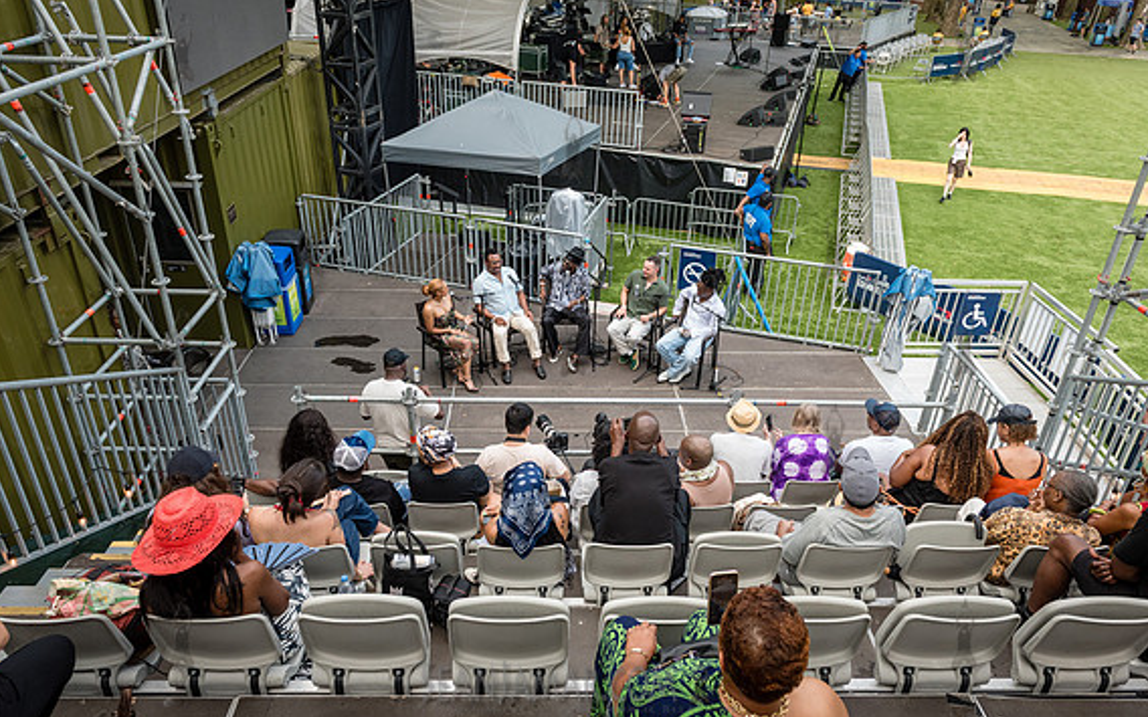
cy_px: 340
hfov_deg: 72.5
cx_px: 572
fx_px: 782
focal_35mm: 25
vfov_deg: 49.3
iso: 1000
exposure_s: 1/500
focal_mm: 24
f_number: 4.5
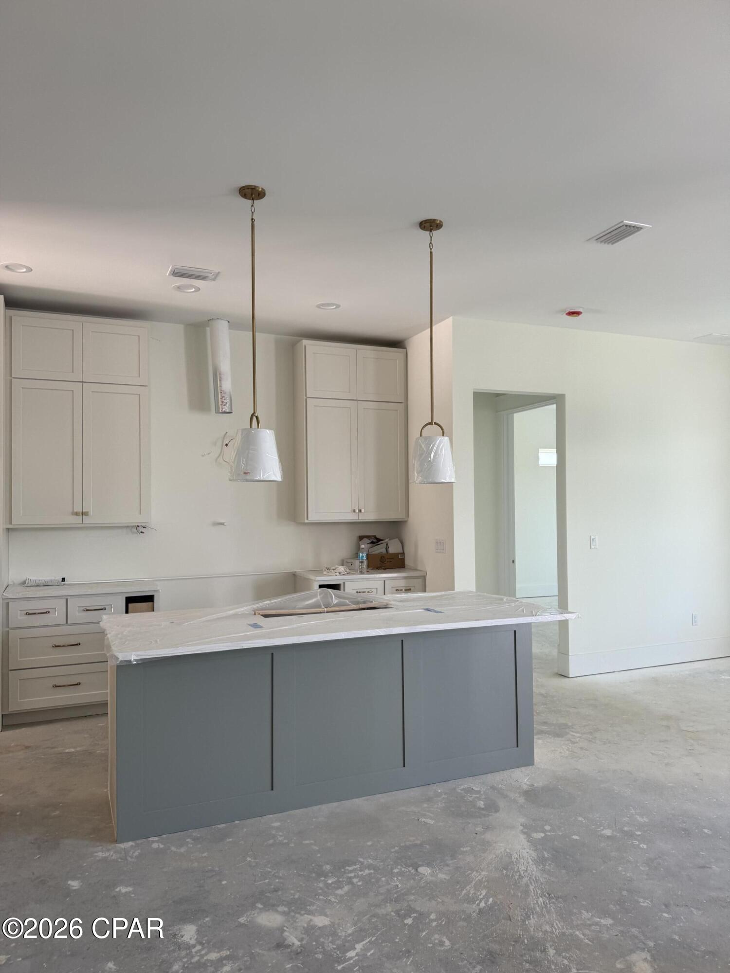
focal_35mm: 24
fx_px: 675
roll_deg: +0.2
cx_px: 365
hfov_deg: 56.8
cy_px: 486
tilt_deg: +2.2
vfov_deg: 71.6
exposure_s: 1/125
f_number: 1.78
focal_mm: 6.76
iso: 64
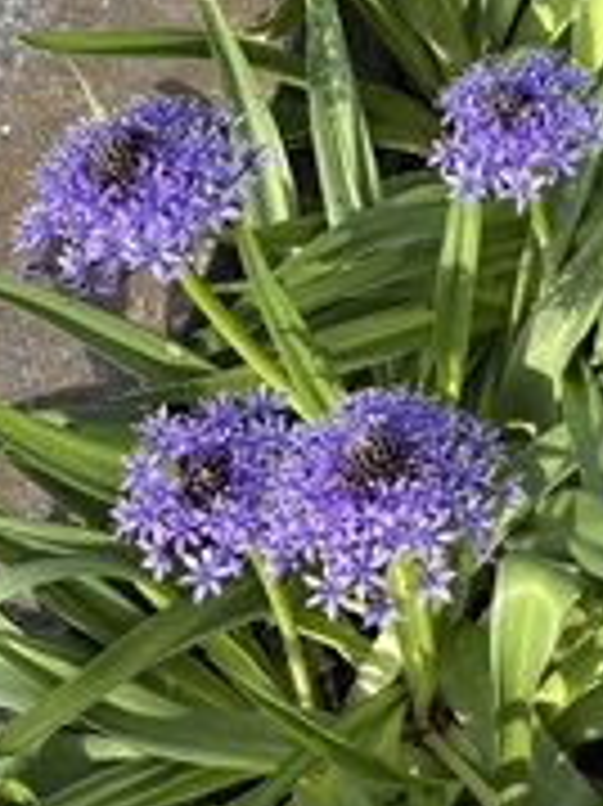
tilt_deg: -57.2
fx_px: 2837
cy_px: 464
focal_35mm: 122
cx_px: 434
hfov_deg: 12.1
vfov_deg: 16.2
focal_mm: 5.96
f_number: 1.6
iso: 32
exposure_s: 1/726
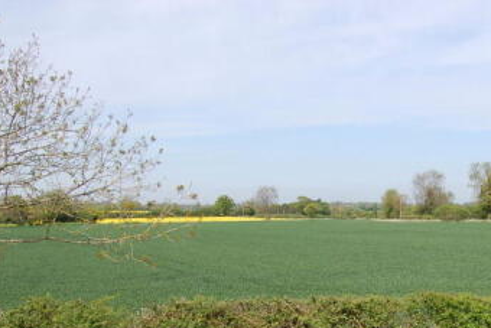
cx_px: 400
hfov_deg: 36.7
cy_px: 292
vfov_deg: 25.3
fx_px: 709
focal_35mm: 52
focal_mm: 18
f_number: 9
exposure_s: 1/320
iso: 200
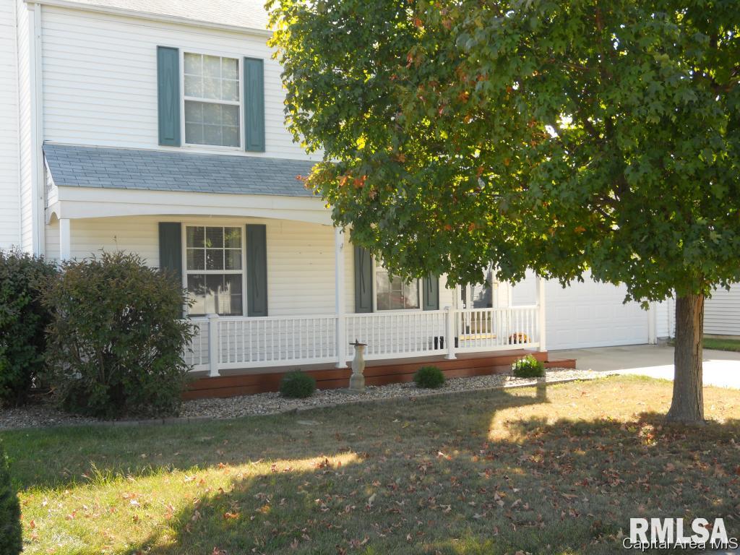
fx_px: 770
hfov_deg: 51.4
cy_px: 278
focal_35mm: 36
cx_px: 370
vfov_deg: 39.7
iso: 80
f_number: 3
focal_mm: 6.4
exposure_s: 1/200
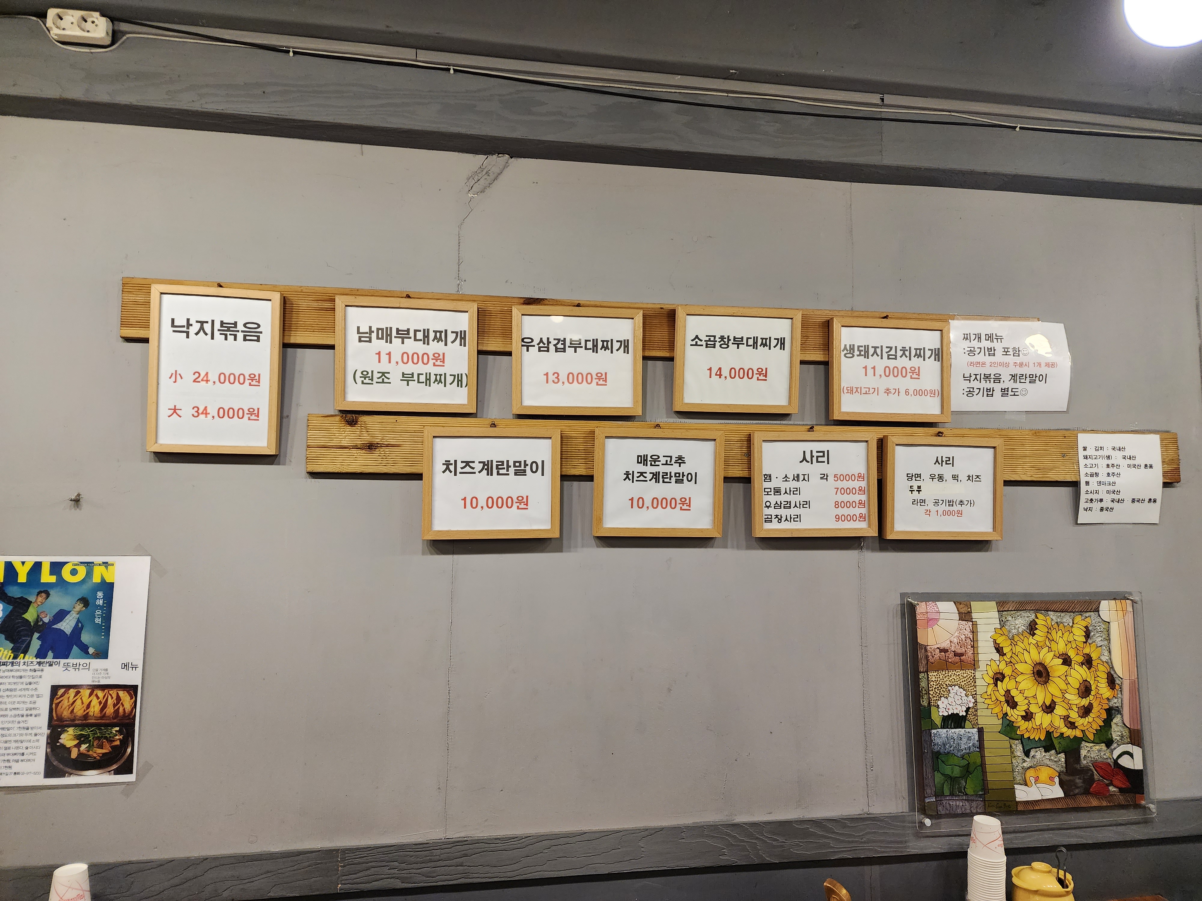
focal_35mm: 23
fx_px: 799
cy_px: 450
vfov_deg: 58.9
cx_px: 601
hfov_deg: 73.9
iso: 250
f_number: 1.8
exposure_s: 1/120
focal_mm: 6.4
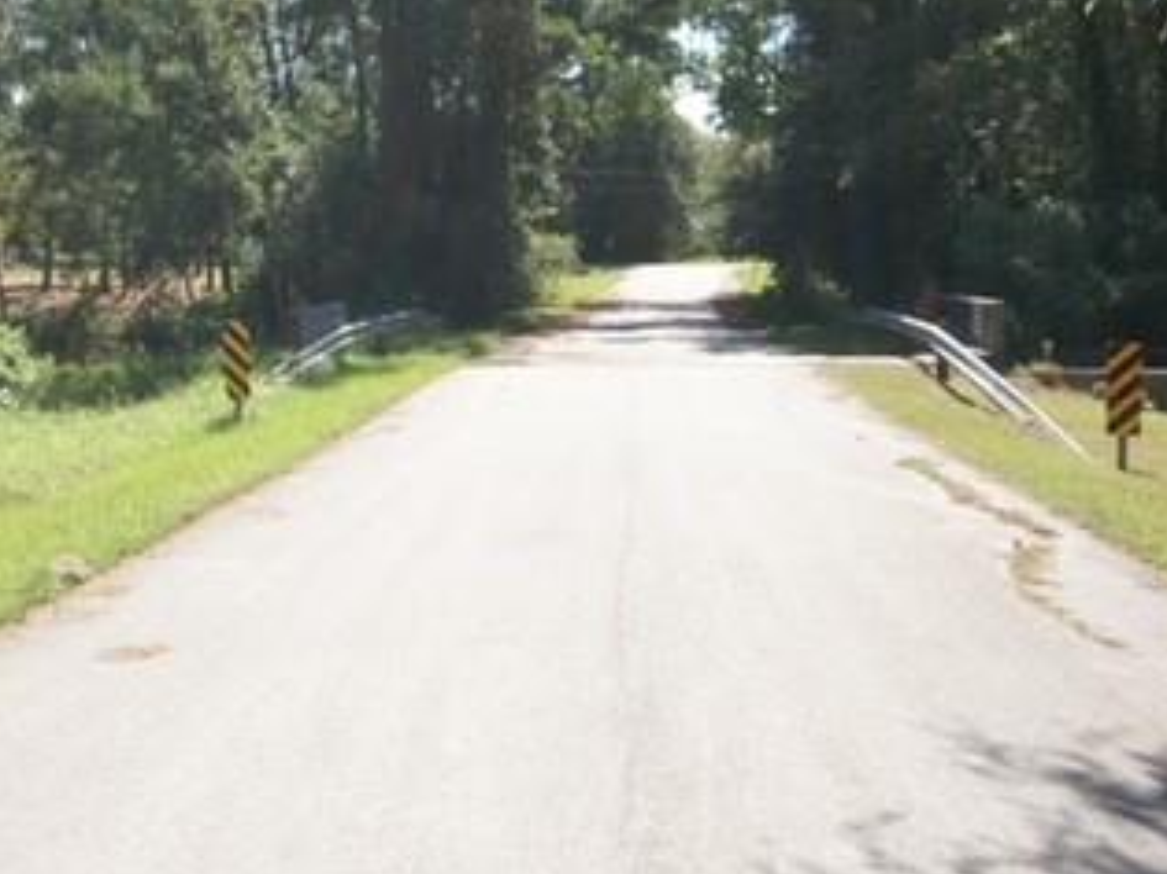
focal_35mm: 44
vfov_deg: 32.4
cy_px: 256
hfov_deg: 41.2
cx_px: 233
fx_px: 1482
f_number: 11
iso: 100
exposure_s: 1/80
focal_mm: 15
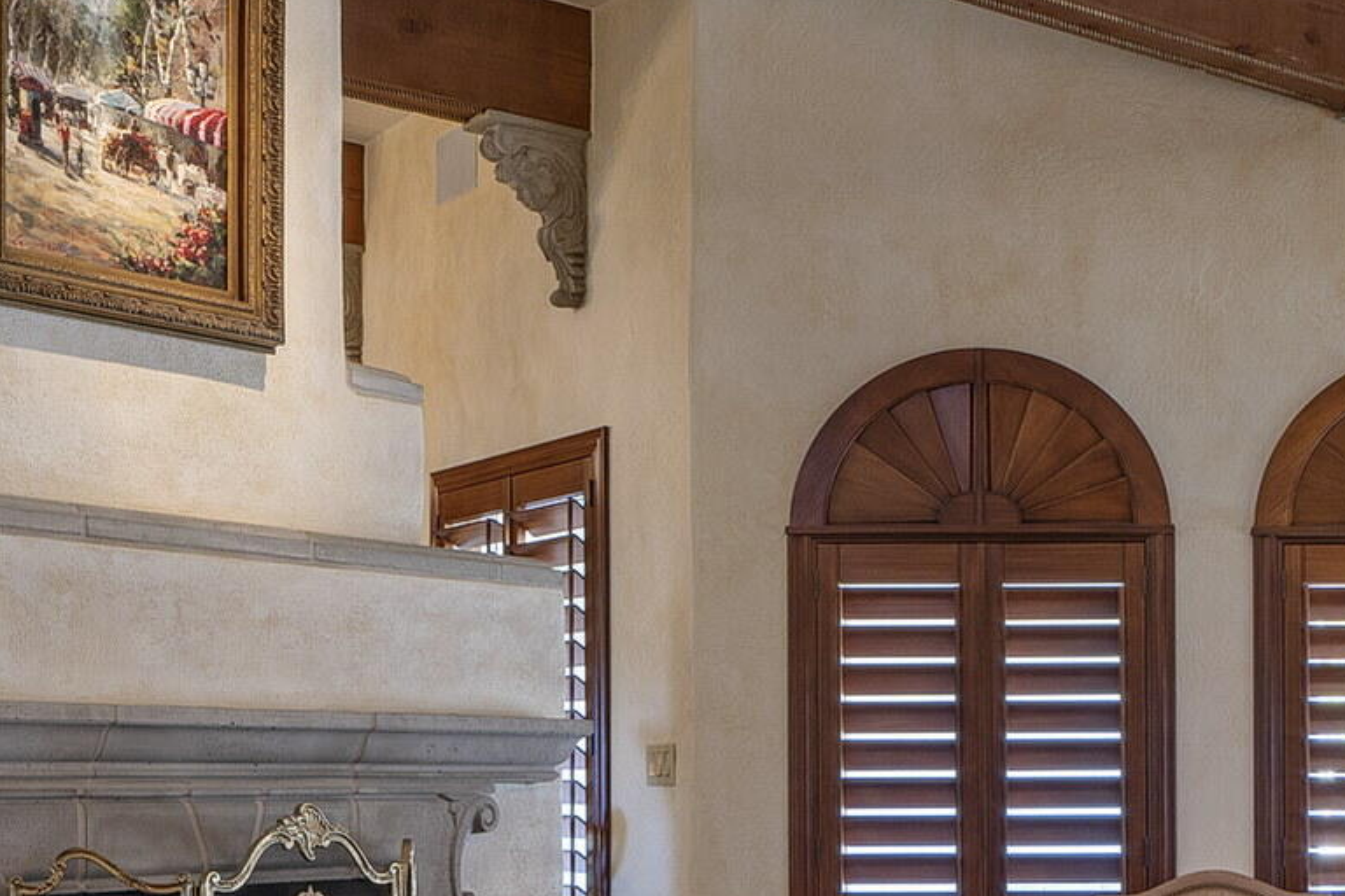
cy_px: 840
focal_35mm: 62
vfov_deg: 21.3
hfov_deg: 30.9
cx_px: 1215
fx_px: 2316
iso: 100
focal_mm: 17
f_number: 9
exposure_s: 1/1.25
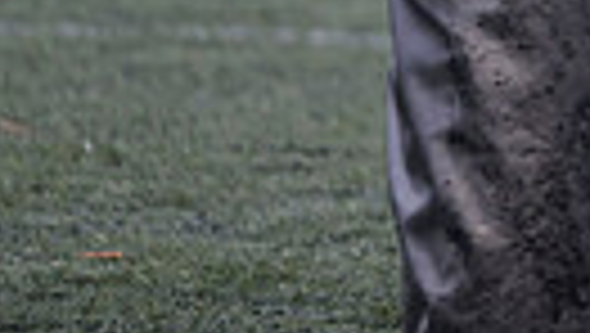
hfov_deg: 2.6
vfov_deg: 1.5
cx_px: 1461
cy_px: -536
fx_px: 13076
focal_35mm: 835
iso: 500
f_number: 3.2
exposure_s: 1/1600
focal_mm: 155
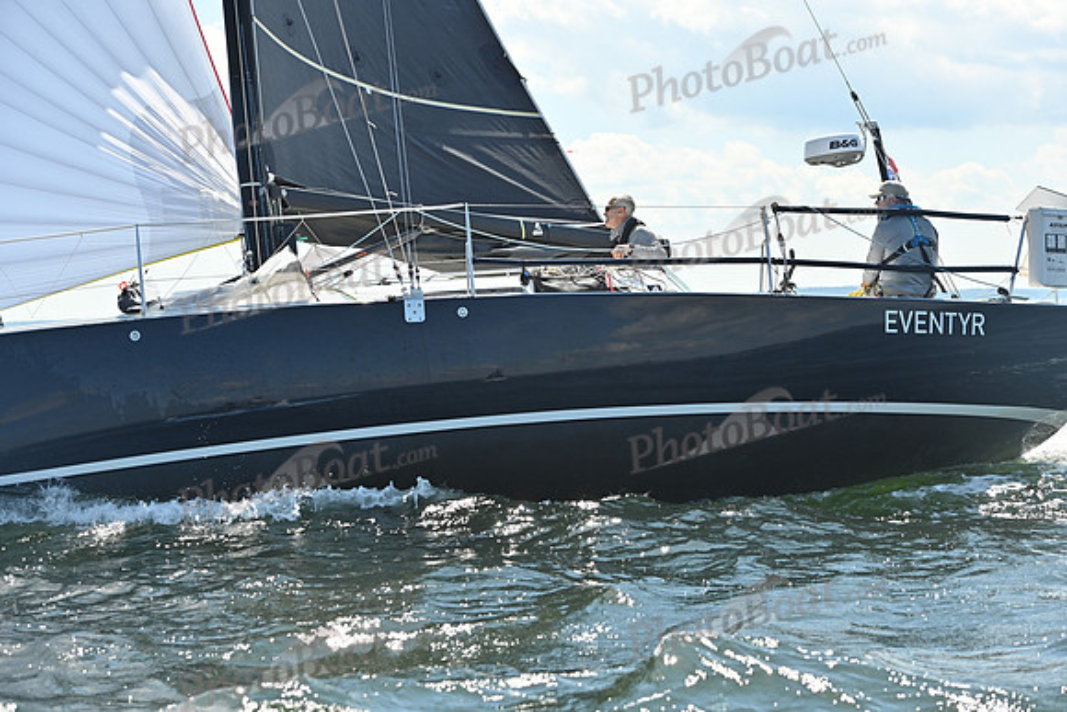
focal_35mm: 82
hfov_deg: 24.8
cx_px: 534
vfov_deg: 16.7
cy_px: 356
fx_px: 2431
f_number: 6.3
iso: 250
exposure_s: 1/1250
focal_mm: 82
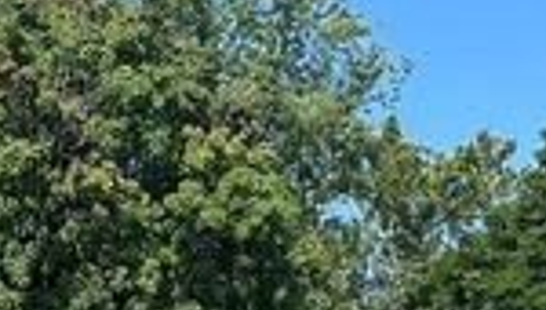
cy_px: 615
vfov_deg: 12.4
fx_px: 1262
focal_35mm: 87
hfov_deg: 24.3
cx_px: 175
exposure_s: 1/2525
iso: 80
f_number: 1.78
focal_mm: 6.86
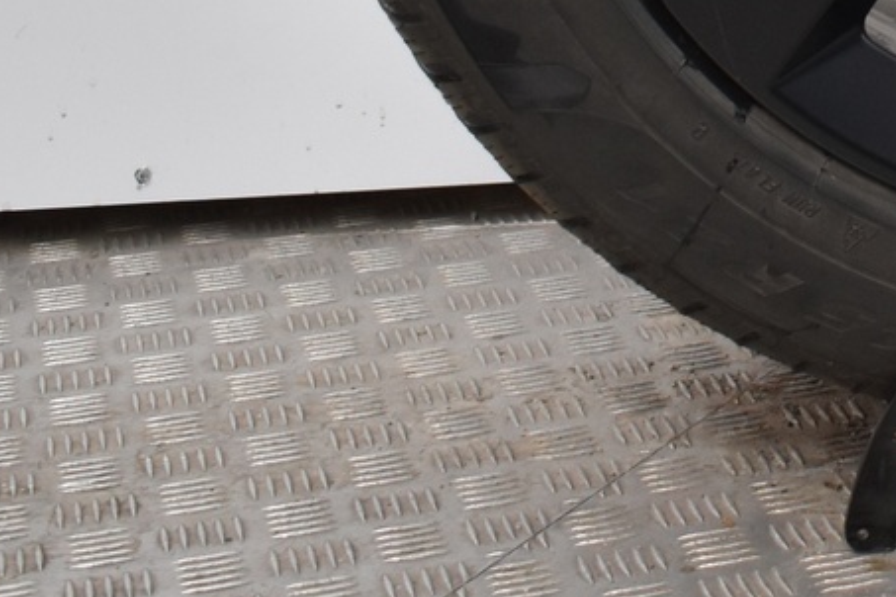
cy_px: -423
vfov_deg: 11.0
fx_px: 2937
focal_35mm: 118
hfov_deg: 16.5
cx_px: 1133
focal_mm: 22
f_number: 3.8
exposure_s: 1/30
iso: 500
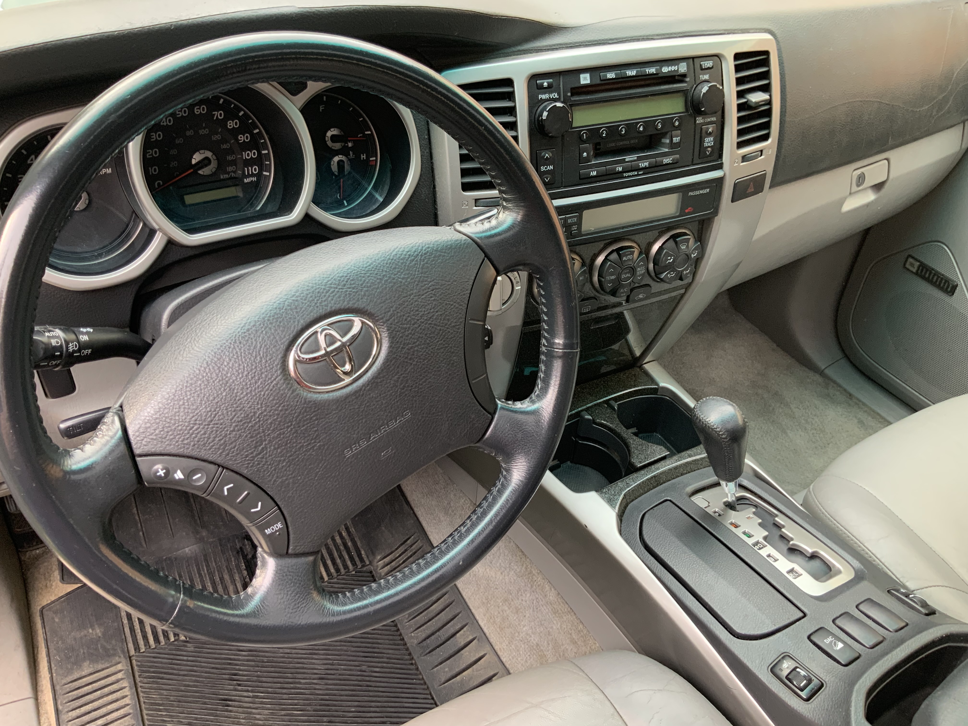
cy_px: 363
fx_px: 811
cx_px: 484
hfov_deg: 61.7
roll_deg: -5.3
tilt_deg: -39.2
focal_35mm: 29
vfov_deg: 48.2
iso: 64
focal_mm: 3
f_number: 1.8
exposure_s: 1/84
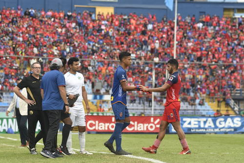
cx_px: 122
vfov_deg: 7.3
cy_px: 82
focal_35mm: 188
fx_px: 1270
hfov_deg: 11.0
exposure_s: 1/1250
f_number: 4
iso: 400
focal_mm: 125
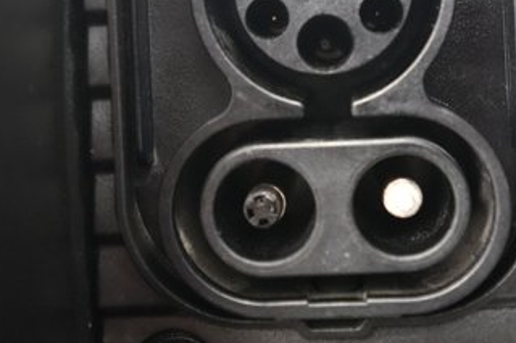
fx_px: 802
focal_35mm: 56
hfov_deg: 35.5
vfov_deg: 23.3
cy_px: 14
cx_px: 311
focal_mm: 28
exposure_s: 1/60
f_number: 3.2
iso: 12800
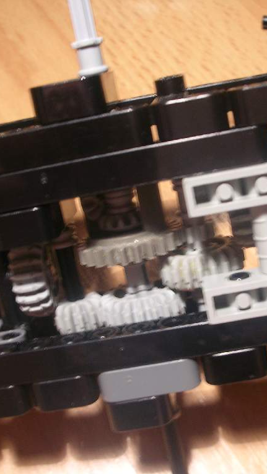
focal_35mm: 51
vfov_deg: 40.6
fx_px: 642
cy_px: 237
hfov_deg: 23.4
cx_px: 182
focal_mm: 5.8
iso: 57
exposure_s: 1/3.9
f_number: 3
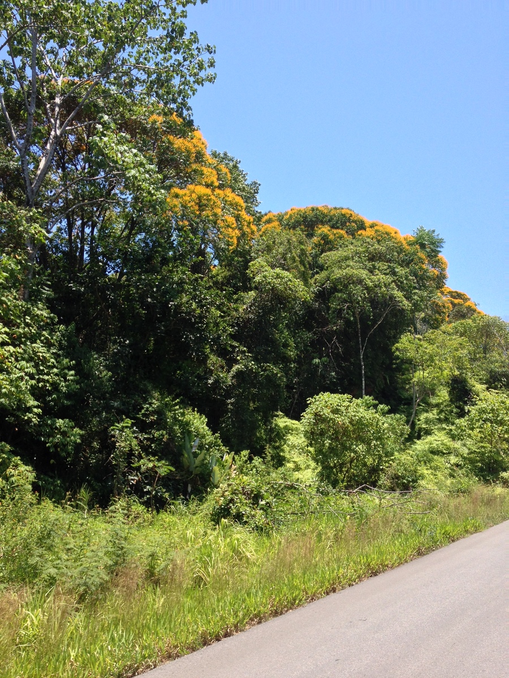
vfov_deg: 52.6
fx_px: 686
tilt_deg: +8.6
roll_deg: +0.6
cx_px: 254
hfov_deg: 40.7
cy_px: 339
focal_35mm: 35
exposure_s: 1/824
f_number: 2.4
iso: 50
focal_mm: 4.28
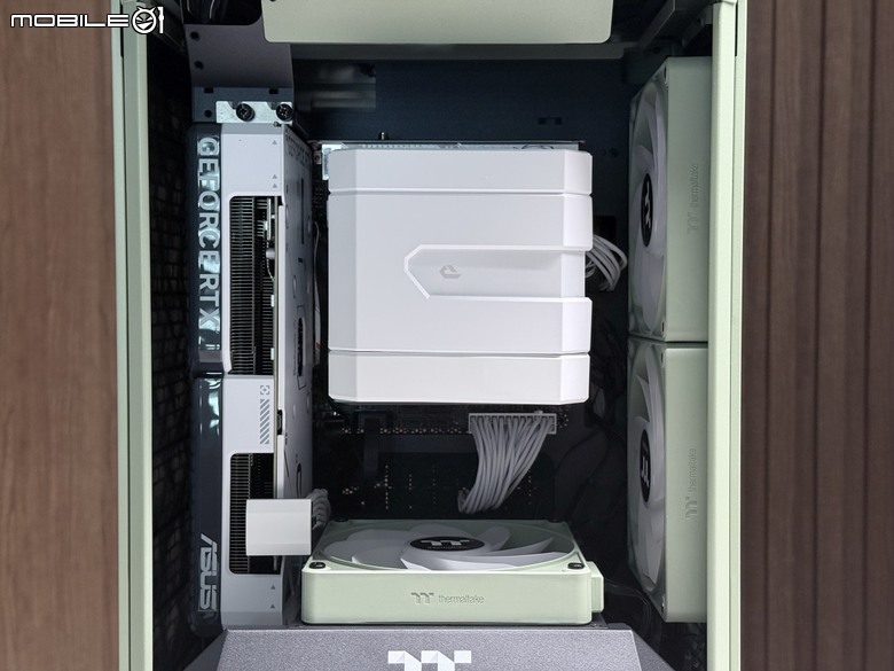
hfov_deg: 39.7
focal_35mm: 48
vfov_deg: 30.3
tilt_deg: -2.7
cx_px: 447
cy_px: 336
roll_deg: -0.1
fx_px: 1240
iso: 160
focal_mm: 6.76
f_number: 1.78
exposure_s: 1/60
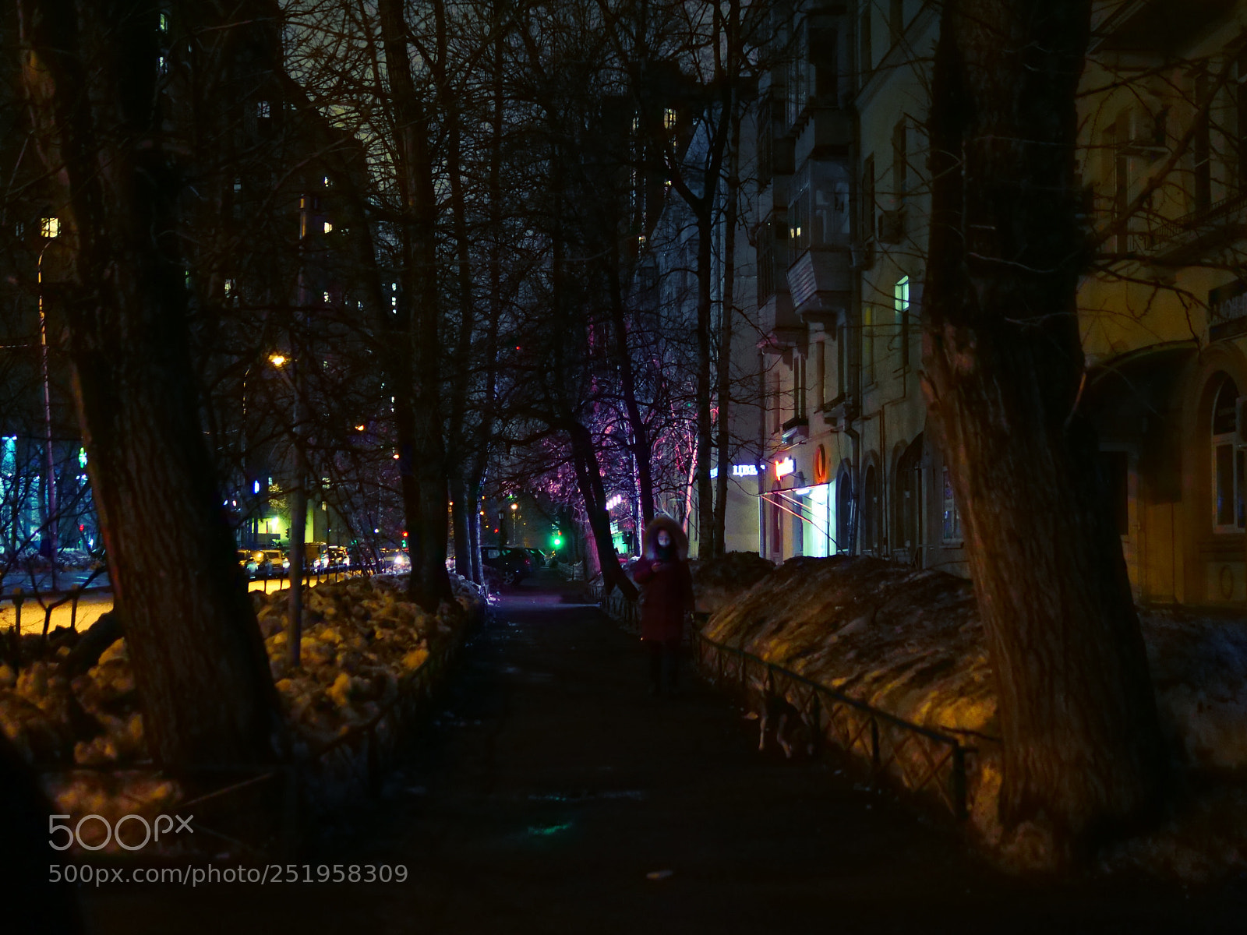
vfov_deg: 29.1
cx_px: 624
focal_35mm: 50
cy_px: 468
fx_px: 1801
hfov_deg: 38.2
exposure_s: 1/60
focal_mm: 25
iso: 2500
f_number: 1.4
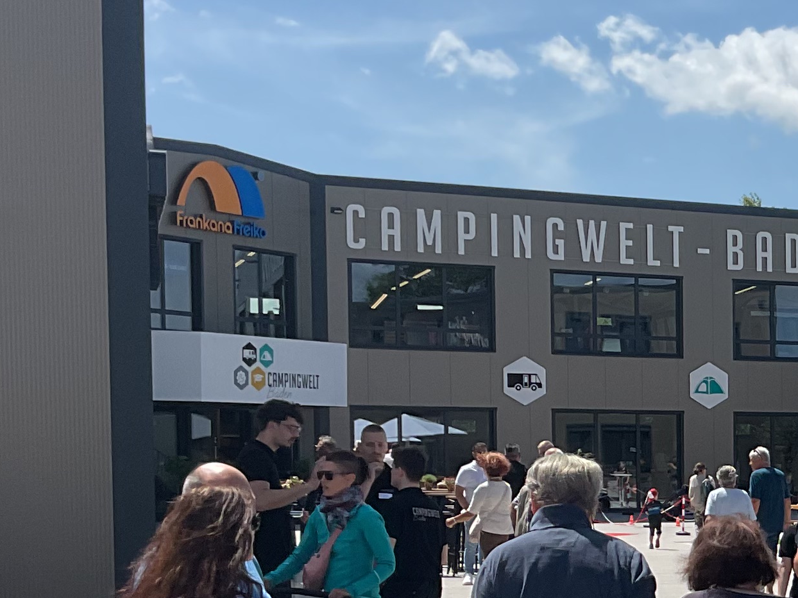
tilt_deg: -4.8
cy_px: 579
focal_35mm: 94
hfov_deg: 19.3
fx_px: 2167
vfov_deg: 15.5
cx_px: 1039
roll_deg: -0.2
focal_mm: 3
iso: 16
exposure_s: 1/2227
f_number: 1.8
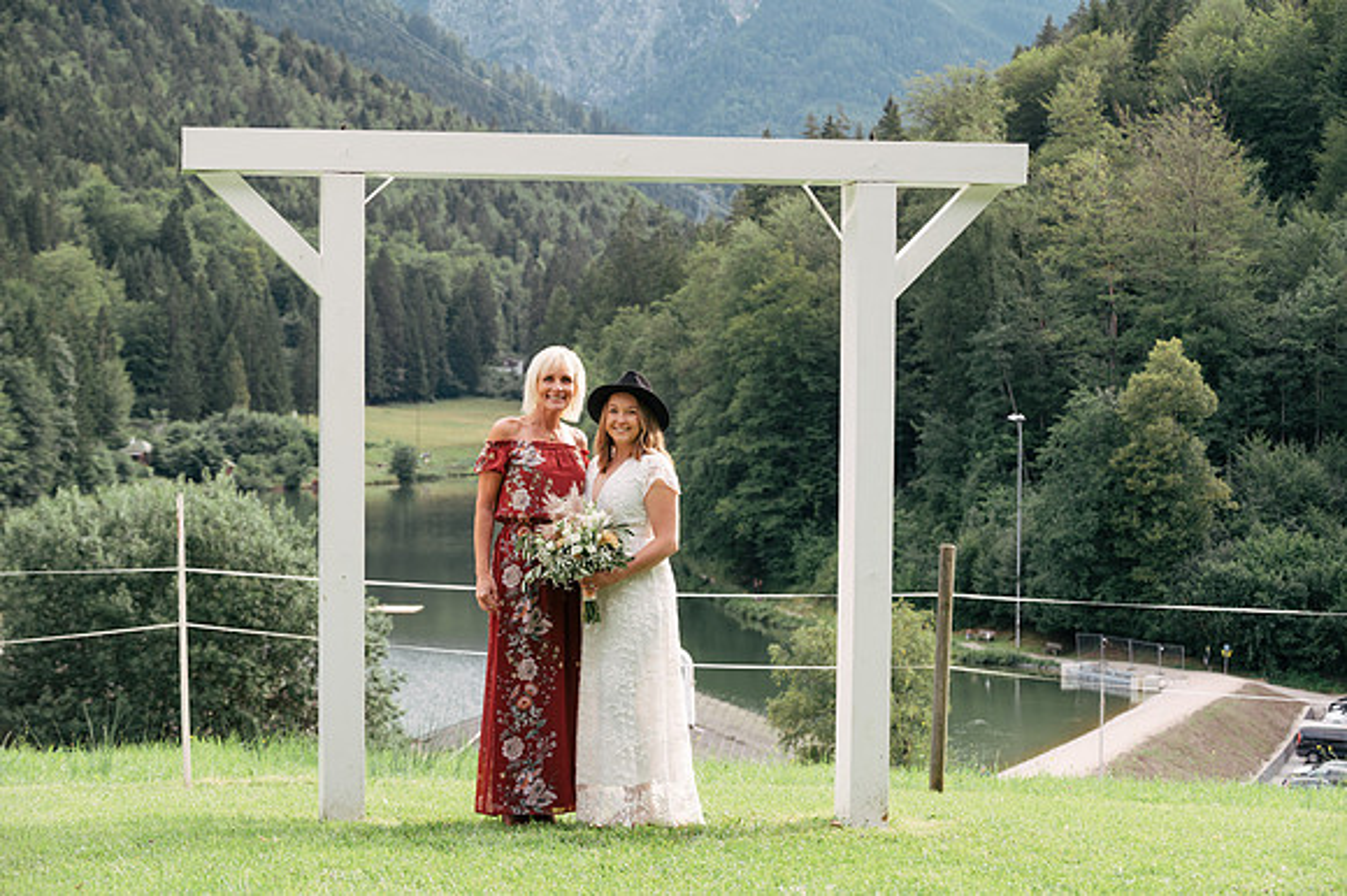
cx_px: 674
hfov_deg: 25.4
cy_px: 448
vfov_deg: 17.0
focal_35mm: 80
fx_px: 2992
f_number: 6.3
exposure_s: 1/250
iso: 500
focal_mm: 80
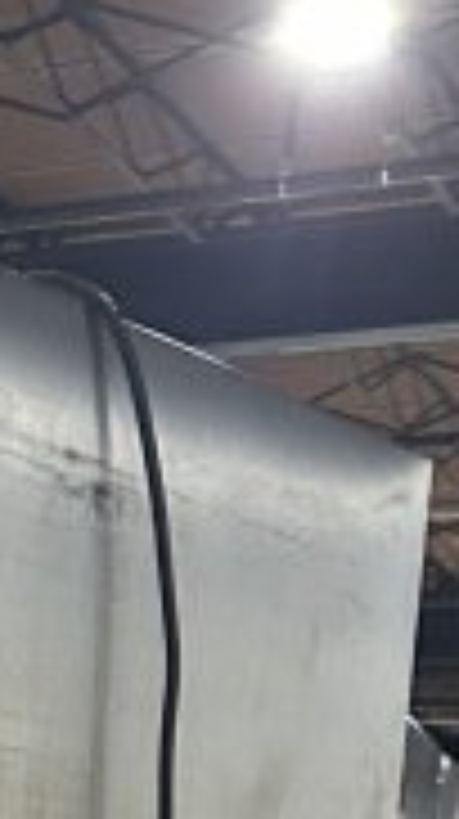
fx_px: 2539
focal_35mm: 117
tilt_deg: -9.5
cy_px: 1748
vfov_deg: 14.4
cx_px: -256
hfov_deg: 10.0
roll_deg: -6.1
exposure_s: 1/60
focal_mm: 6.86
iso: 640
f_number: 1.78
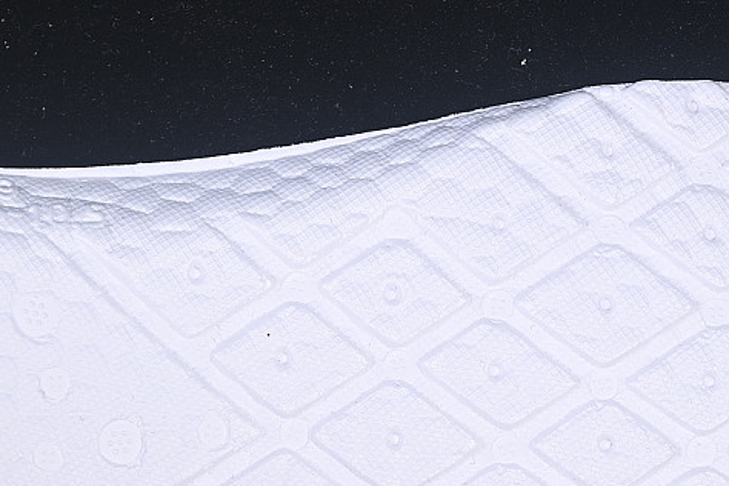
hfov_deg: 12.0
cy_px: 451
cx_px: 325
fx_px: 3462
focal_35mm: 171
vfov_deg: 8.0
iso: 160
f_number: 7.1
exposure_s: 1/60
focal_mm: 50
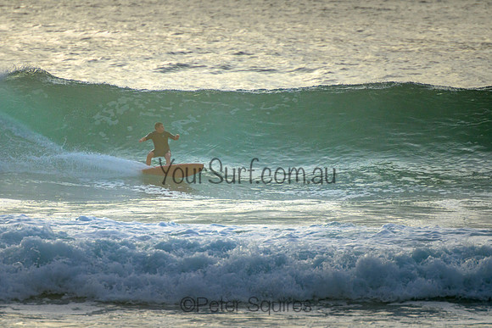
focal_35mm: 550
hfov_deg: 3.7
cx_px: 190
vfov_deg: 2.5
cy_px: 142
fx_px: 7515
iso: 720
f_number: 5.6
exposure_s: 1/2000
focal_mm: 400
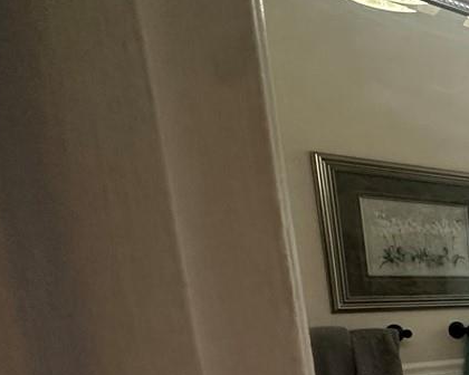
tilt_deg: -9.6
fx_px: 722
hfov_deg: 20.9
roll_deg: +1.5
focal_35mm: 52
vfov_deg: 26.7
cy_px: 415
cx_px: 883
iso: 200
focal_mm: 2.22
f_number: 2.2
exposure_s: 1/120
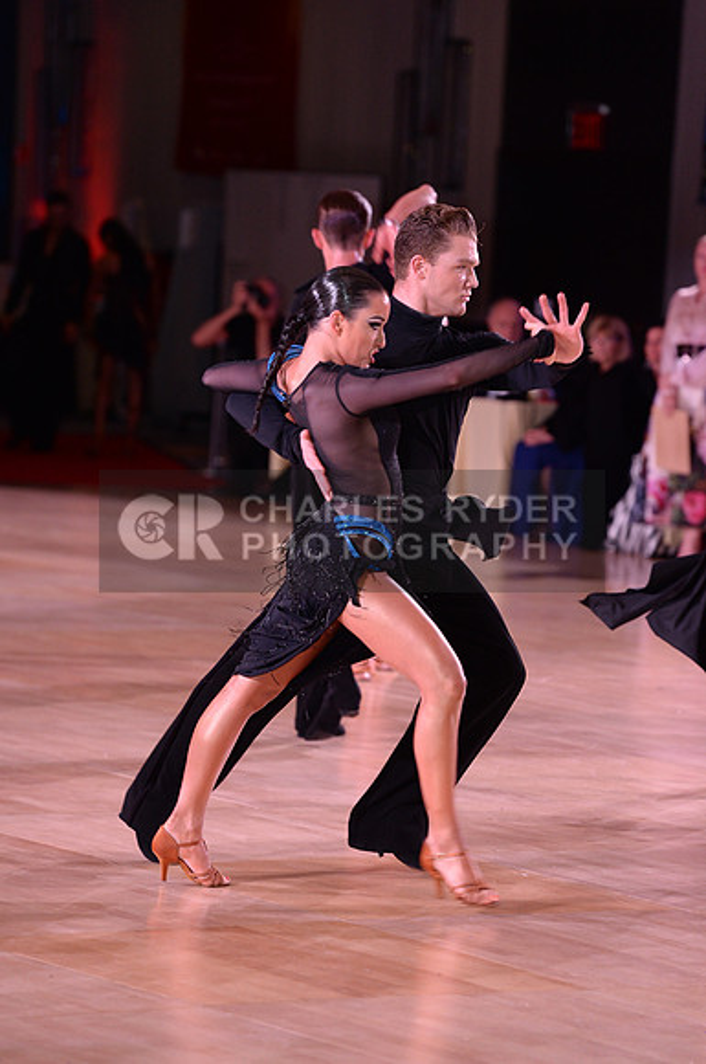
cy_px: 532
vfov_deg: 11.8
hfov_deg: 7.8
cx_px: 353
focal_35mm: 175
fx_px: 5163
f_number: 4
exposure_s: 1/250
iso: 2000
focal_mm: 175
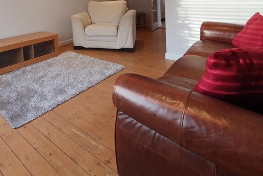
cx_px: 74
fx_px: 175
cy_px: 5
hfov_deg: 70.1
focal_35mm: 24
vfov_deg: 45.9
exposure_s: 1/50
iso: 64
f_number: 2.2
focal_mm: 1.8
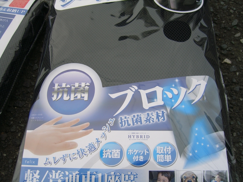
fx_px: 267
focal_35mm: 38
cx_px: 122
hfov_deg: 49.0
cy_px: 91
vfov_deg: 37.7
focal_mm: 7.9
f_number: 2.8
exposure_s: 1/320
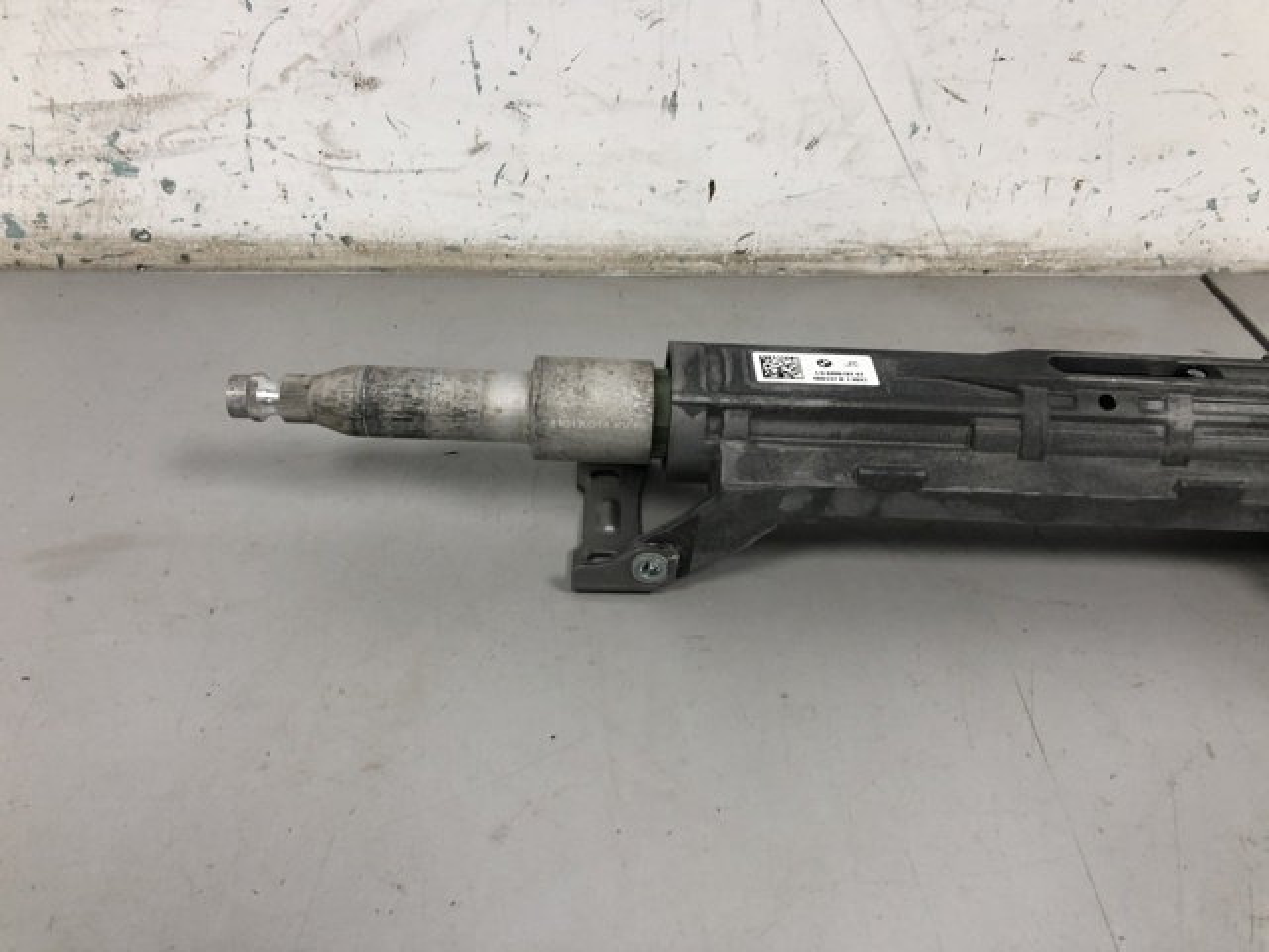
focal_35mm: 28
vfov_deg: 49.7
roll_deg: -4.3
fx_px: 1026
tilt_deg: -42.2
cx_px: 634
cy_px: 476
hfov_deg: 63.4
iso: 32
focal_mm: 4
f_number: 1.8
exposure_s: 1/33
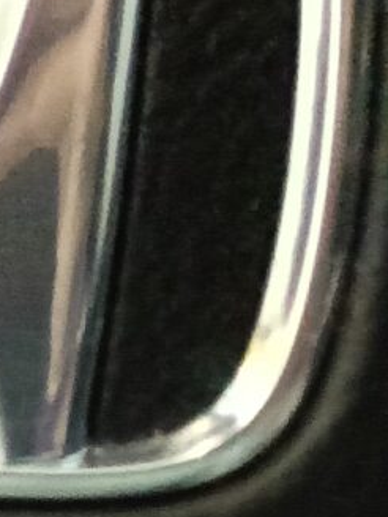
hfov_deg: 5.3
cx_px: -1626
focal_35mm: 211
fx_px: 3153
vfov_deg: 8.4
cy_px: -802
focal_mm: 3.98
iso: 1250
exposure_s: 1/16.7
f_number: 16
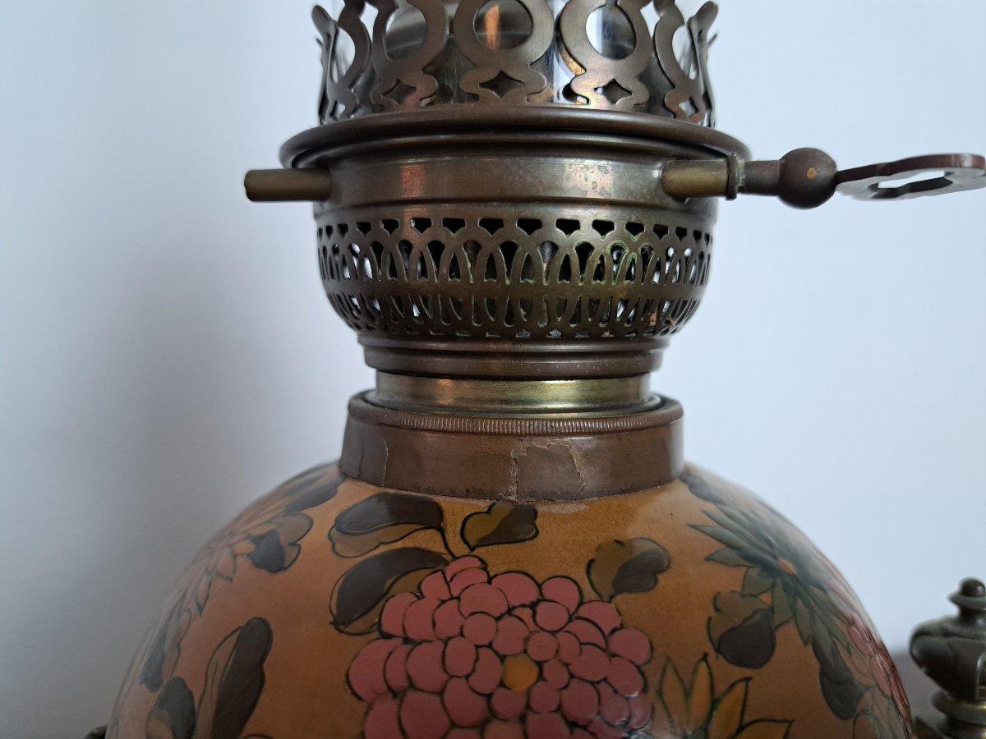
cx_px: 493
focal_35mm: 24
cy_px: 370
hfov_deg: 71.6
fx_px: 684
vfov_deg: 56.8
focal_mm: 5.23
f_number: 1.8
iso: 160
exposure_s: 1/50
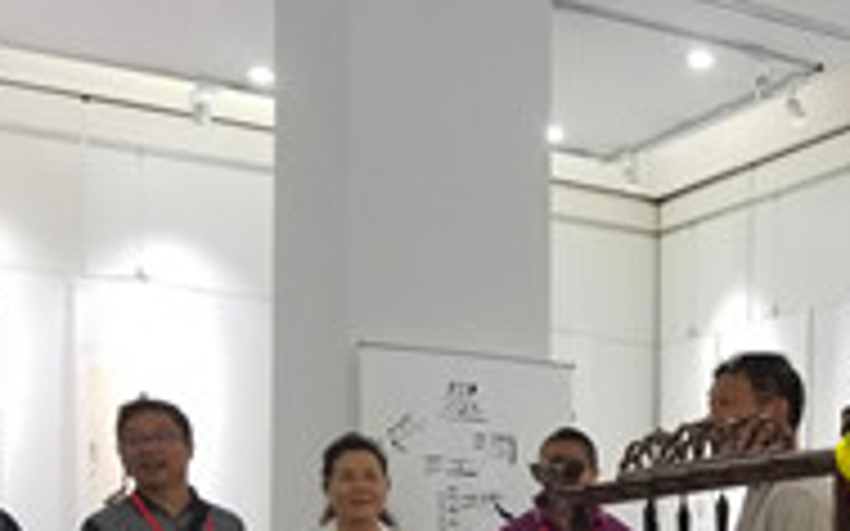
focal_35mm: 73
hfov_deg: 25.6
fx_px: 1691
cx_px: 989
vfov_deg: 17.0
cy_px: 659
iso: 125
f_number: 1.7
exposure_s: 1/50
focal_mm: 4.25
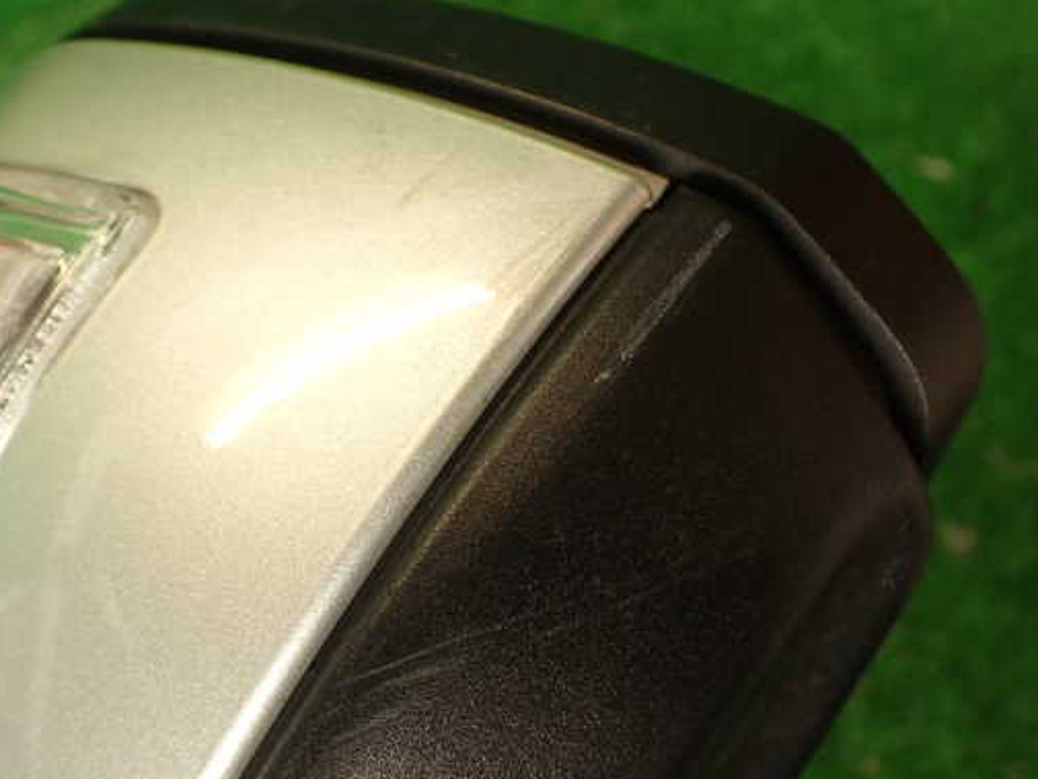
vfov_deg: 37.7
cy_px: 401
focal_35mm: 38
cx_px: 428
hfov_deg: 48.7
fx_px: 1140
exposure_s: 1/60
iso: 125
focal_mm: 5.79
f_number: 2.4
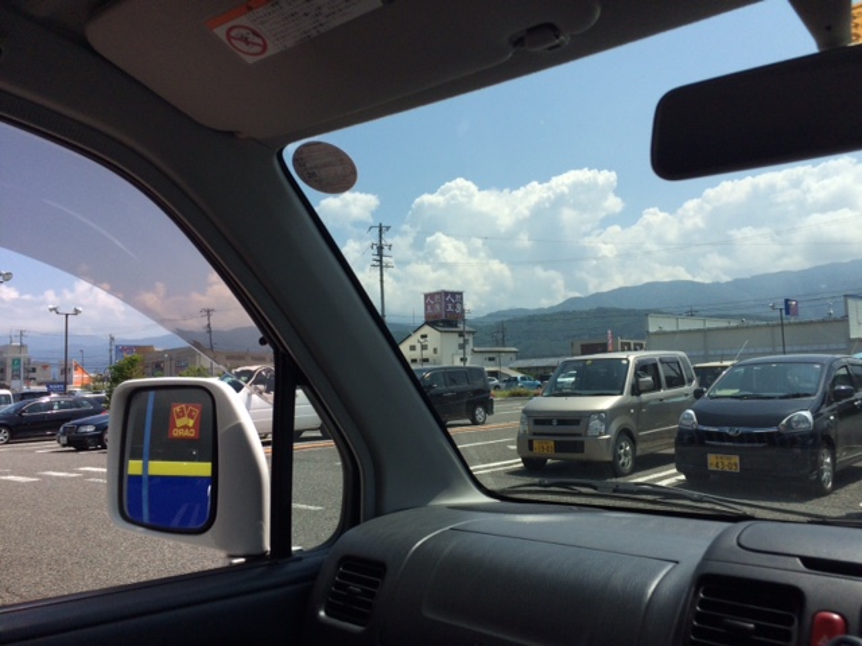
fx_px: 722
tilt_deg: +4.8
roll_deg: +2.4
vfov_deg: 48.2
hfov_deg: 61.7
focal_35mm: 29
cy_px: 323
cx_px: 431
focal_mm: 4.15
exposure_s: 1/4115
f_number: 2.2
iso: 32
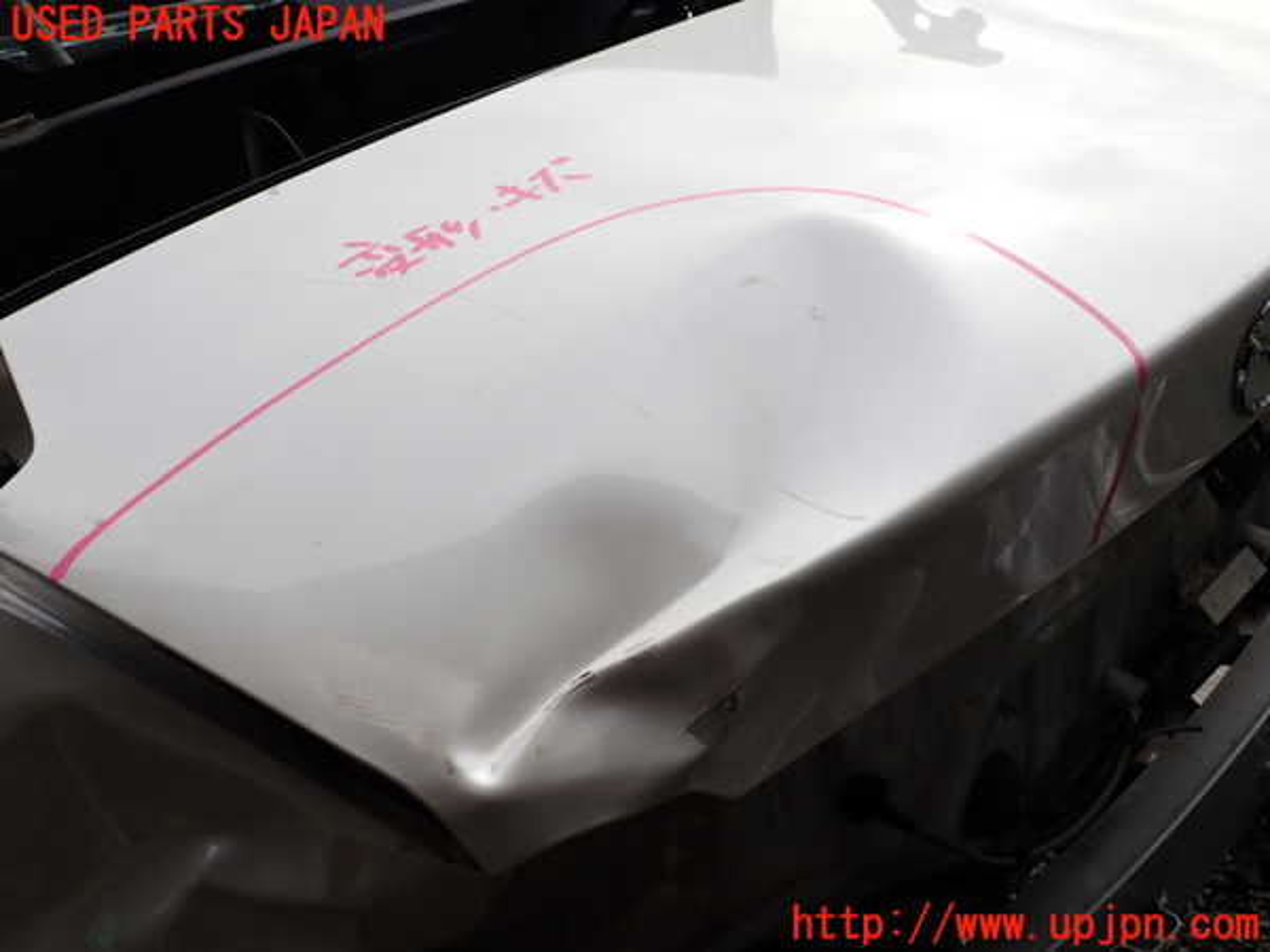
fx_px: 1101
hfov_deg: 60.0
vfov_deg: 46.8
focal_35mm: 30
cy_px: 476
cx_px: 635
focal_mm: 5.4
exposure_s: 1/800
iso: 100
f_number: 3.2
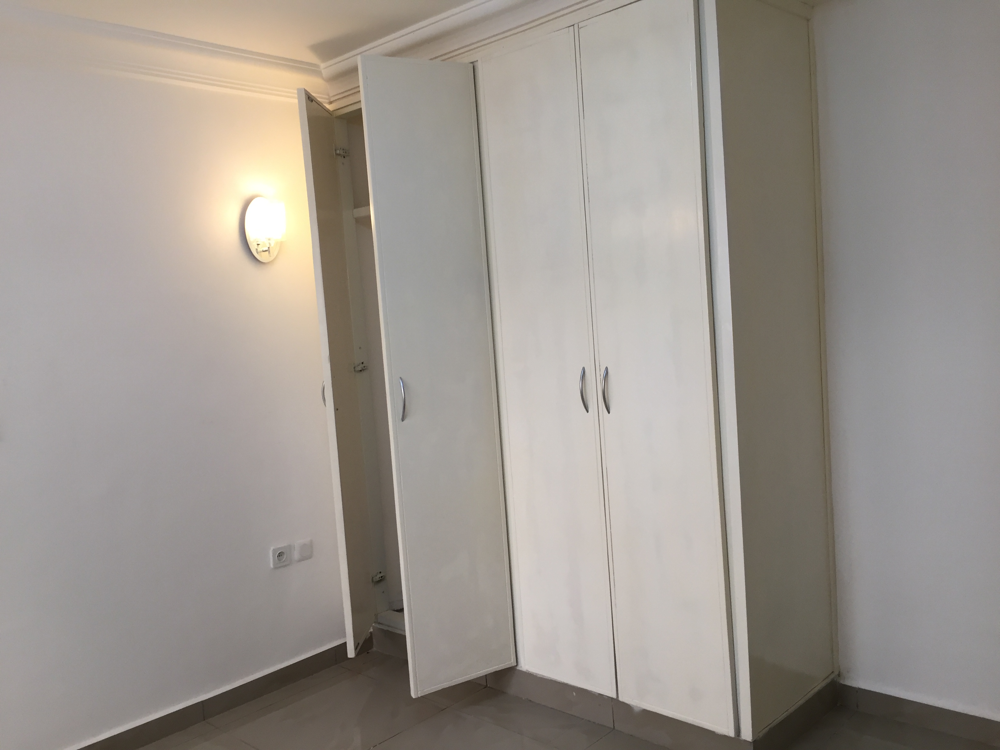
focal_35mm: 29
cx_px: 500
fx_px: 838
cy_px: 375
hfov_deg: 61.7
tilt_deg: -5.1
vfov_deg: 48.2
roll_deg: +4.6
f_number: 2.2
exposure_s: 1/33
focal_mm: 4.15
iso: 32
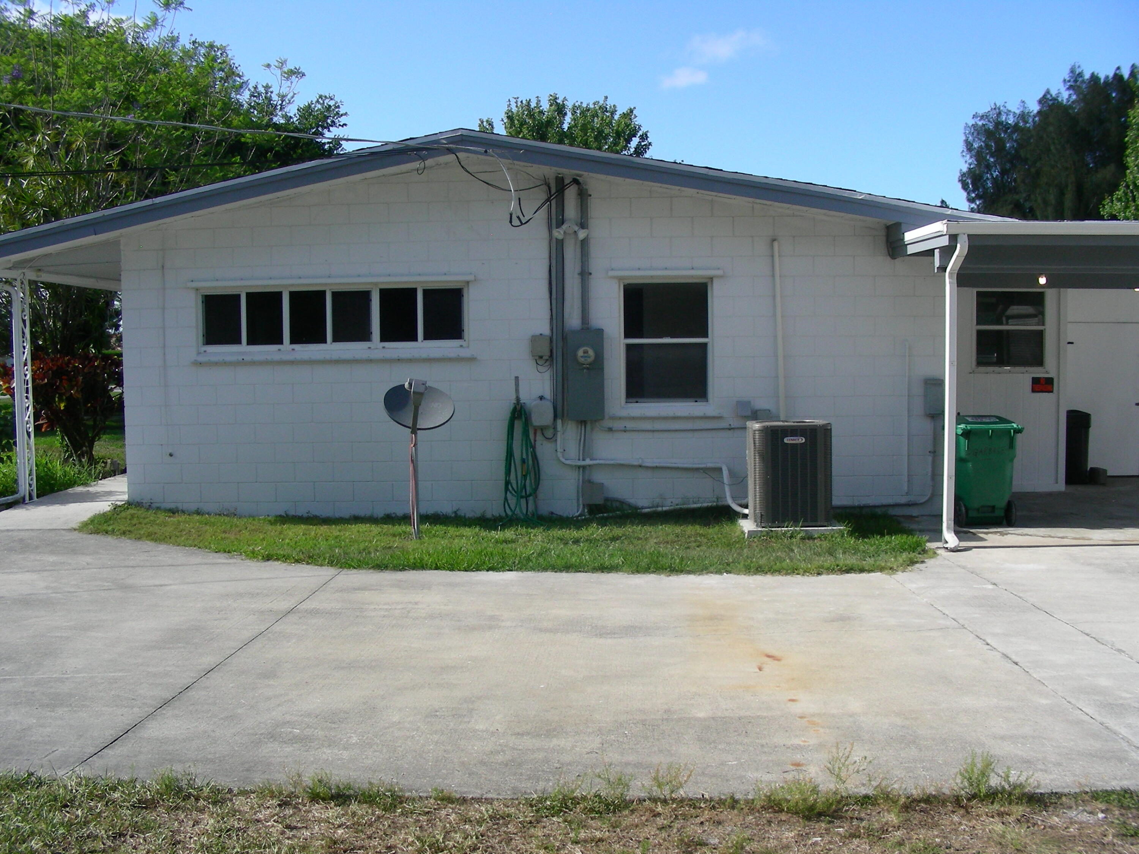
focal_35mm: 38
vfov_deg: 37.7
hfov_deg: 49.0
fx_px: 1250
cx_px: 570
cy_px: 427
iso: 50
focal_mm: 6.3
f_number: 4
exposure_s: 1/556
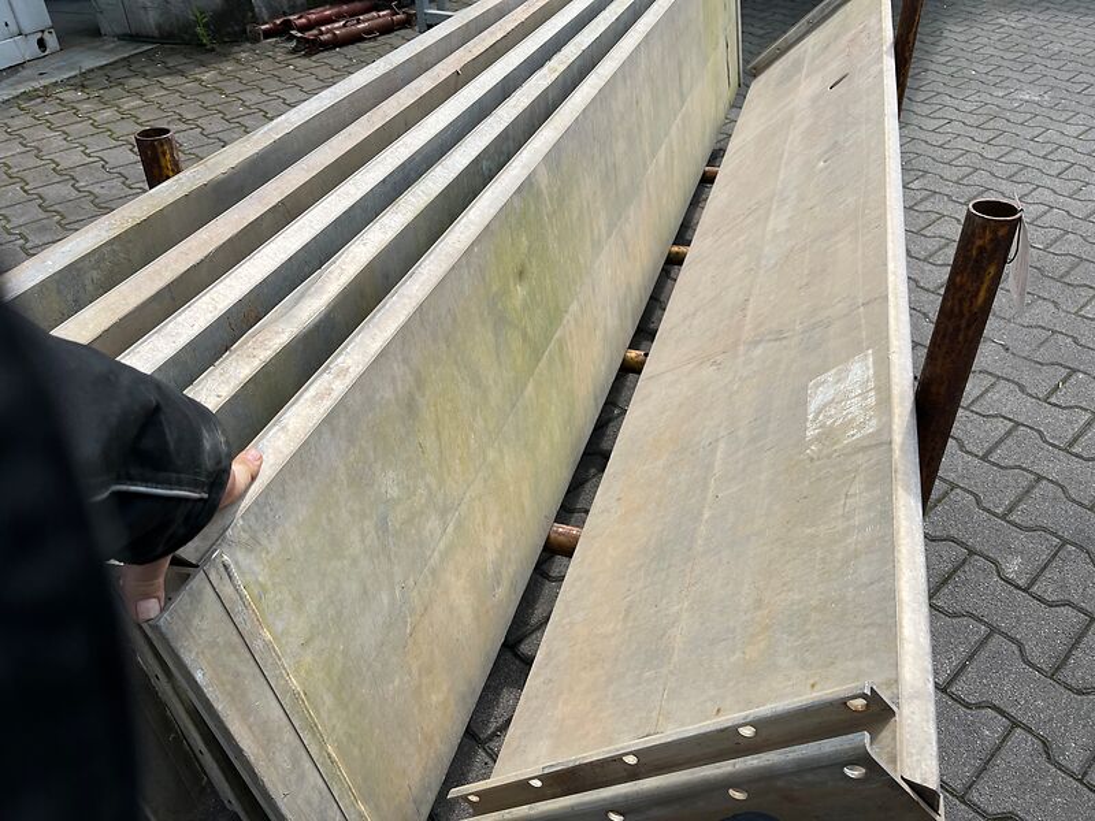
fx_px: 822
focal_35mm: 26
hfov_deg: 67.3
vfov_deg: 53.1
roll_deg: +3.7
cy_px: 410
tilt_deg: -39.0
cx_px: 548
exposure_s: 1/2268
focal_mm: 5.1
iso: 50
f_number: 1.6
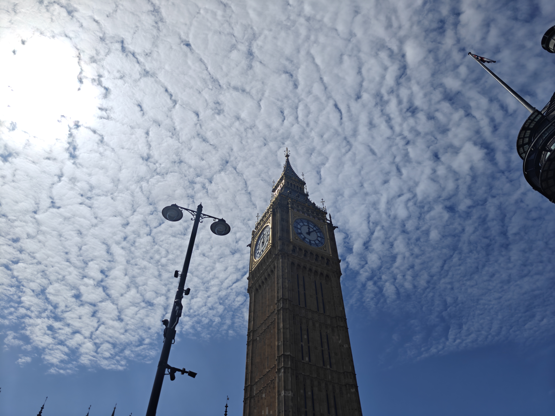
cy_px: 208
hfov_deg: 73.9
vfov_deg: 58.9
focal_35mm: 23
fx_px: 369
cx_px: 278
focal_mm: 6.06
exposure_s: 1/7788
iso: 64
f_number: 1.6
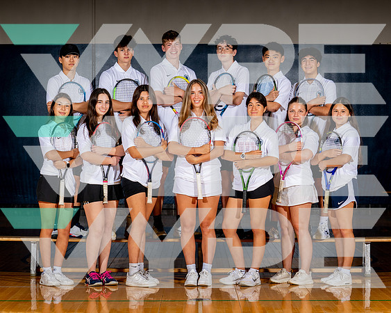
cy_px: 144
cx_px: 191
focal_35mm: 116
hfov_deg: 16.6
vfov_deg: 13.3
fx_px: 1340
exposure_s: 1/250
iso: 400
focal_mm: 93
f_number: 7.1
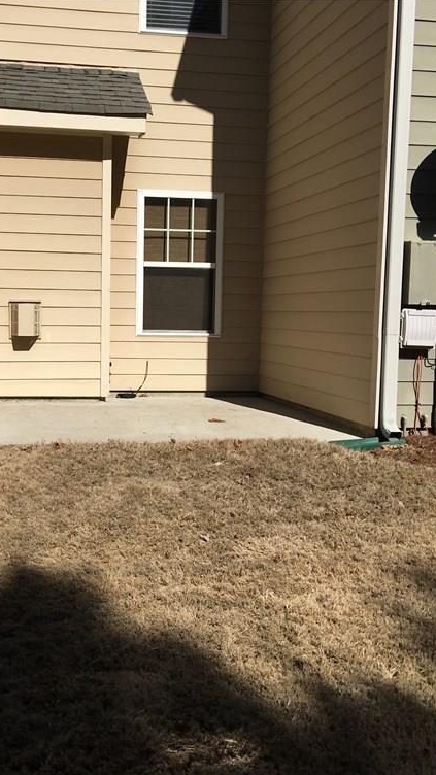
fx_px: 884
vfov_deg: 47.4
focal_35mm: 43
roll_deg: -1.1
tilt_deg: -4.6
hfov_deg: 27.6
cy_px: 394
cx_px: 152
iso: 25
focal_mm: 4.15
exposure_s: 1/3344
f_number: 2.2
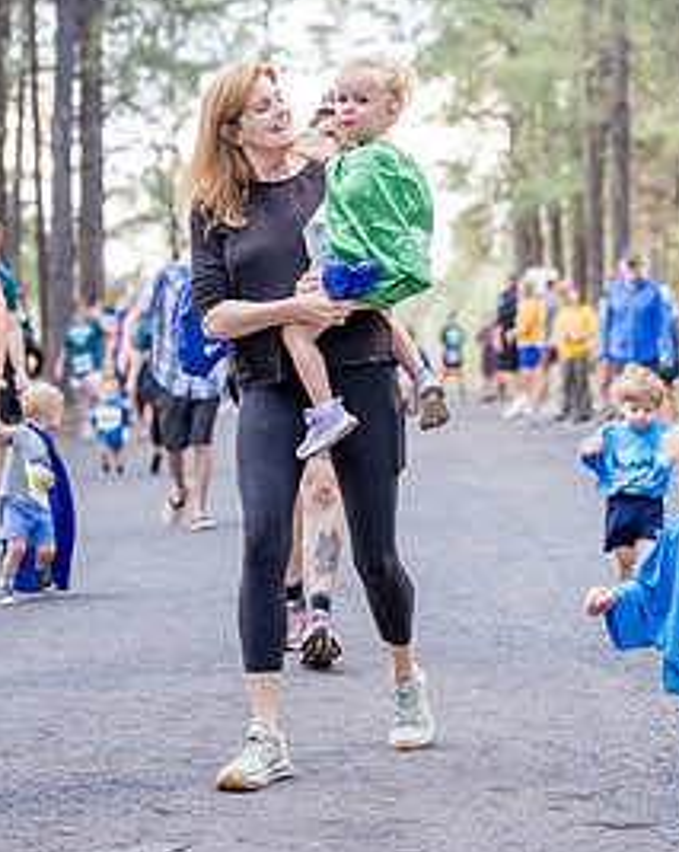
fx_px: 2994
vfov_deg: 16.1
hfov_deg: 12.9
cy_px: 233
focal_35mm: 119
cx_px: 414
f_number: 2.8
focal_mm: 75.1
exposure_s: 1/640
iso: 1250
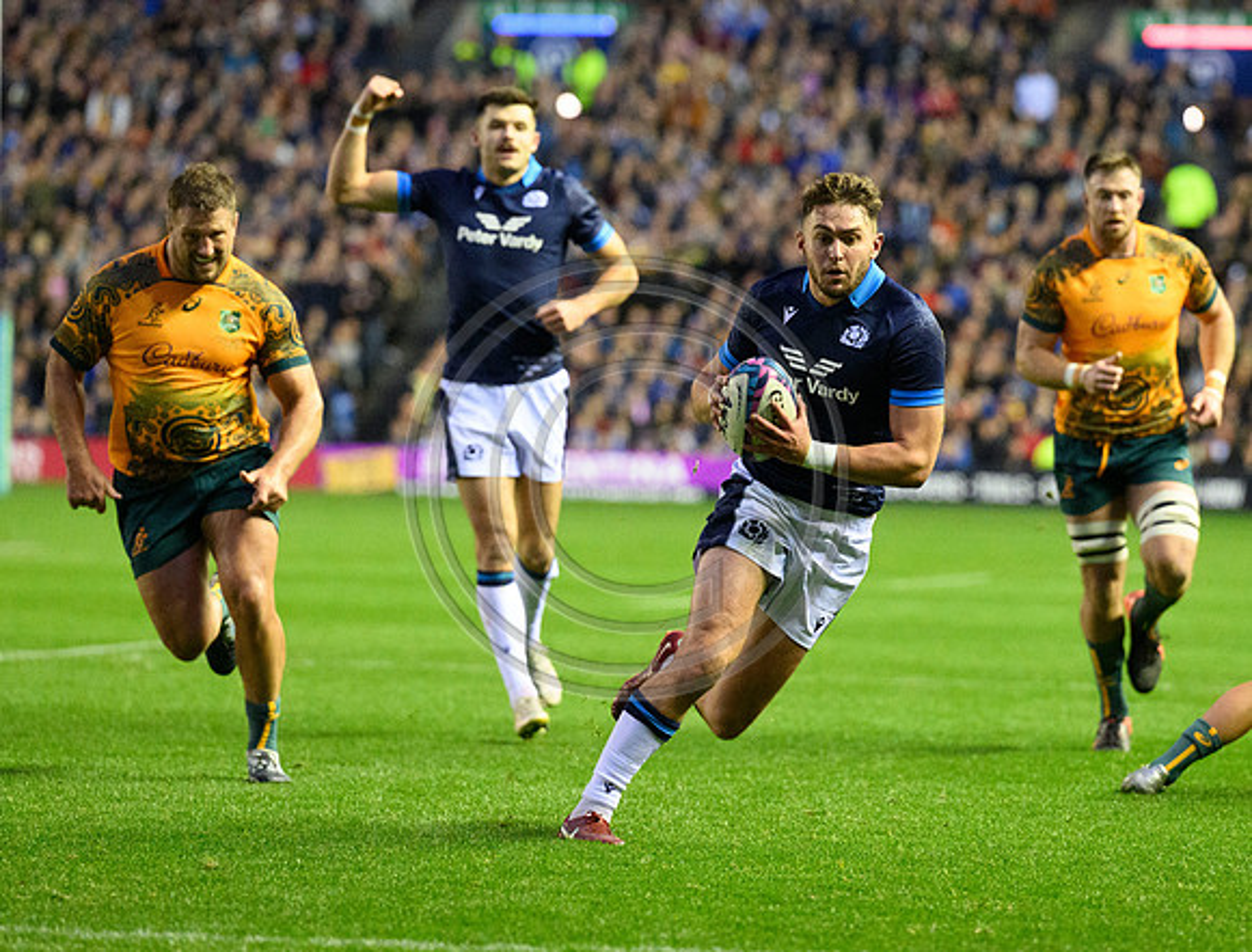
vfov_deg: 5.0
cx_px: 797
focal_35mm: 301
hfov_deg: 6.5
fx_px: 10943
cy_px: 480
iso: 8000
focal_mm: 200
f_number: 3.5
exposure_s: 1/1000
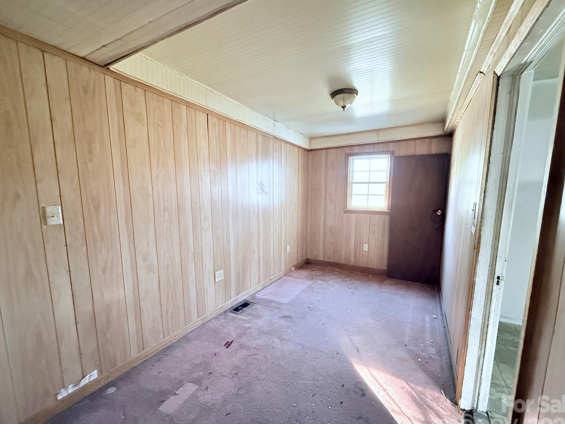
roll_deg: -0.4
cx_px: 297
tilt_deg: -7.2
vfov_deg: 81.7
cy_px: 224
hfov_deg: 98.1
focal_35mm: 15
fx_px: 245
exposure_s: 1/60
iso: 1000
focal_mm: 2.22
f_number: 2.2
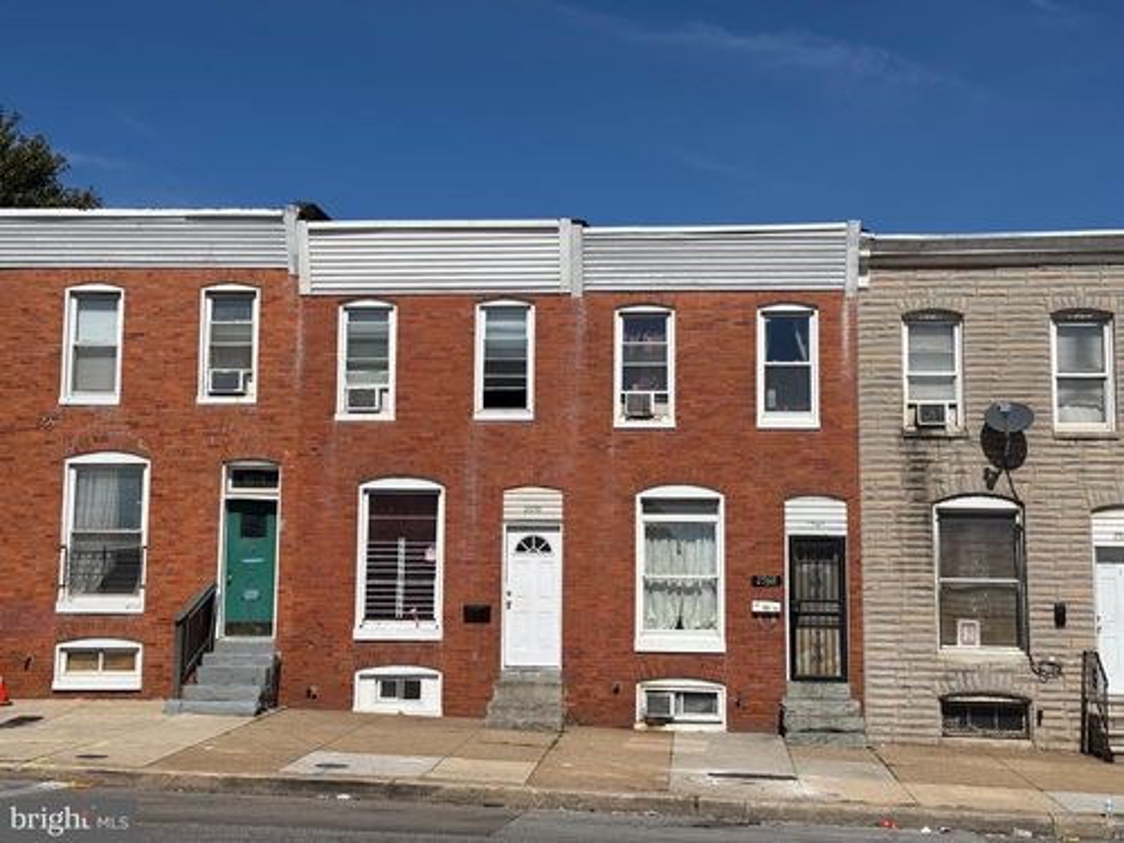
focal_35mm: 48
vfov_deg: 30.3
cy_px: 422
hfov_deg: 39.7
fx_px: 1559
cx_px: 562
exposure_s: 1/9901
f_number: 1.78
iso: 80
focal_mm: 6.76
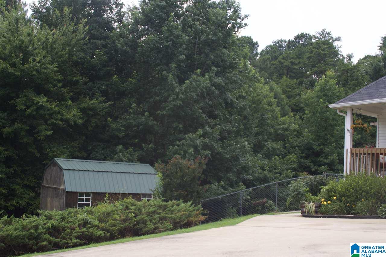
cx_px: 193
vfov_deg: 31.9
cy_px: 128
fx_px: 450
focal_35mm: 42
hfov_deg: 46.4
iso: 100
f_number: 5.6
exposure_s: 1/125
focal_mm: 28
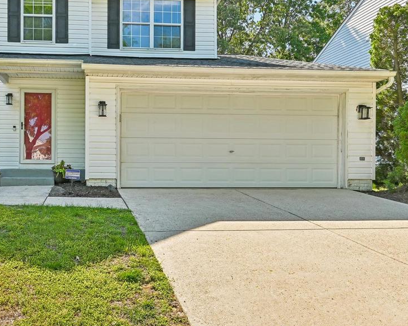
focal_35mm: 26
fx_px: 314
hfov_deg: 62.2
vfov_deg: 53.0
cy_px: 91
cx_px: 101
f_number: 8
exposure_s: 1/160
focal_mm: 14
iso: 100
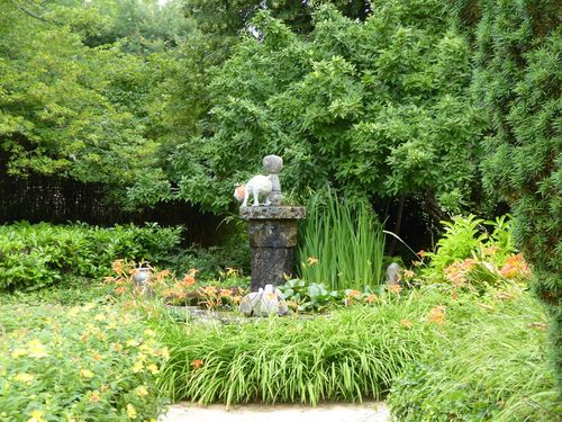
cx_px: 281
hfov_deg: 29.8
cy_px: 211
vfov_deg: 22.6
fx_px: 1055
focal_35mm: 65
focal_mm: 10.9
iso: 100
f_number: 4.3
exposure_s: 1/60
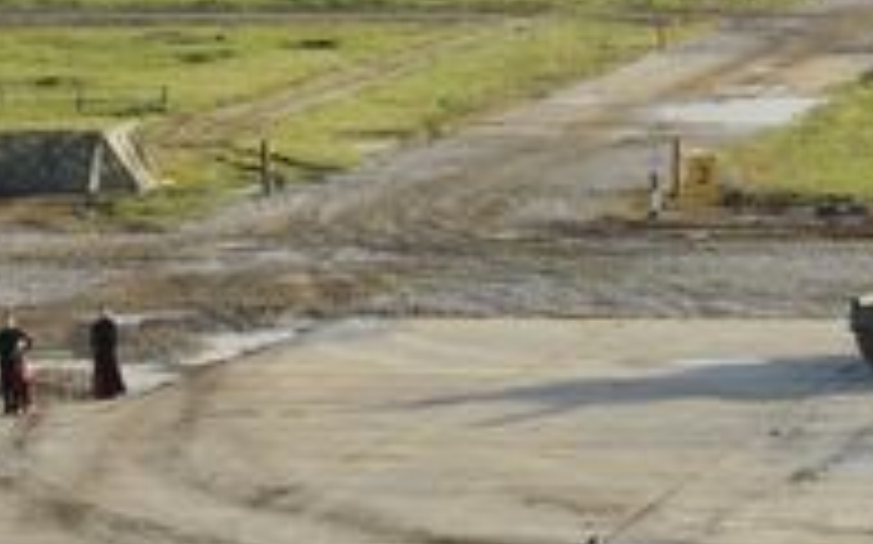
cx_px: 1215
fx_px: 6111
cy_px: 9
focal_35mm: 257
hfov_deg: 8.0
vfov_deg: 5.1
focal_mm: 70
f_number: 5.6
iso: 200
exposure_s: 1/500
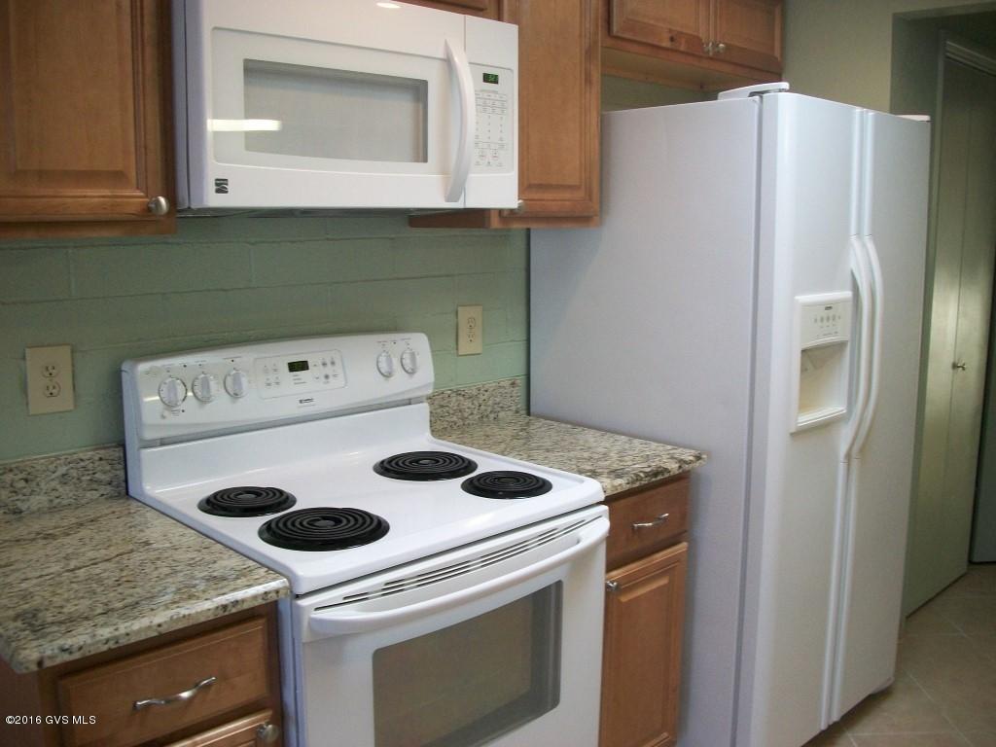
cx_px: 498
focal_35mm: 32
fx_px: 921
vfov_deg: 44.2
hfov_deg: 56.8
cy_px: 374
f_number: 2.9
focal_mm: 5.7
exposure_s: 1/30
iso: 137
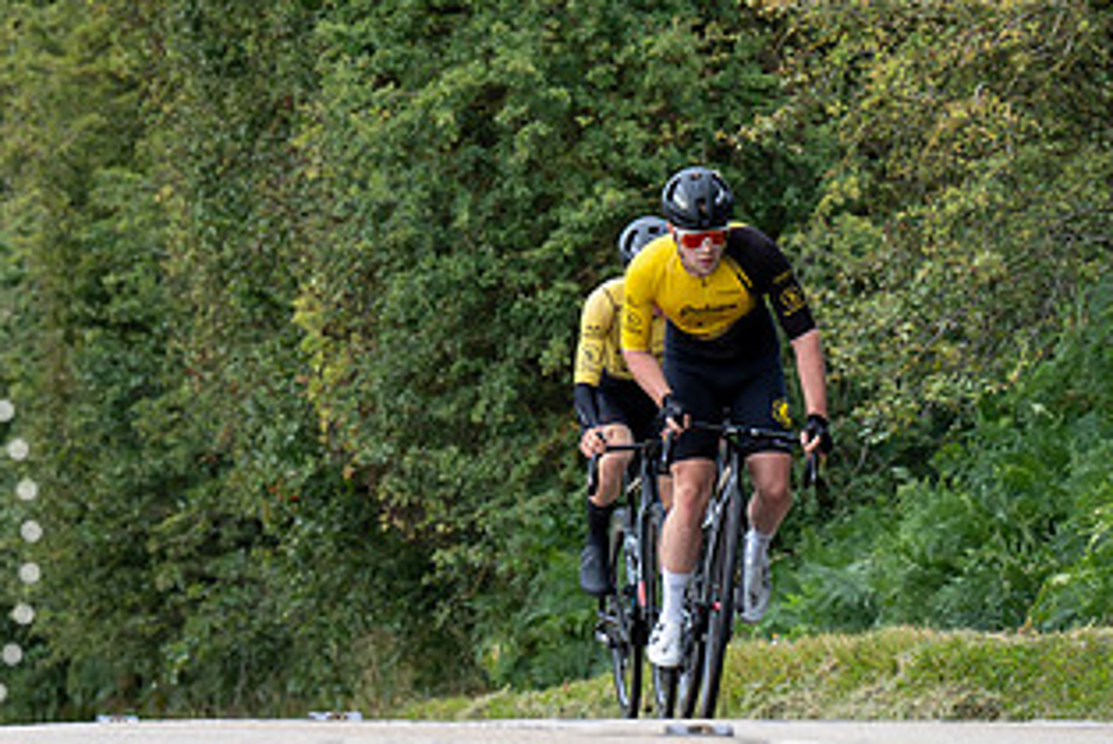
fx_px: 13213
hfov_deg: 4.8
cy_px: 385
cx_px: 855
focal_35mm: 427
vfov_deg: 3.2
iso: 250
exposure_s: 1/800
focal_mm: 138
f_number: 4
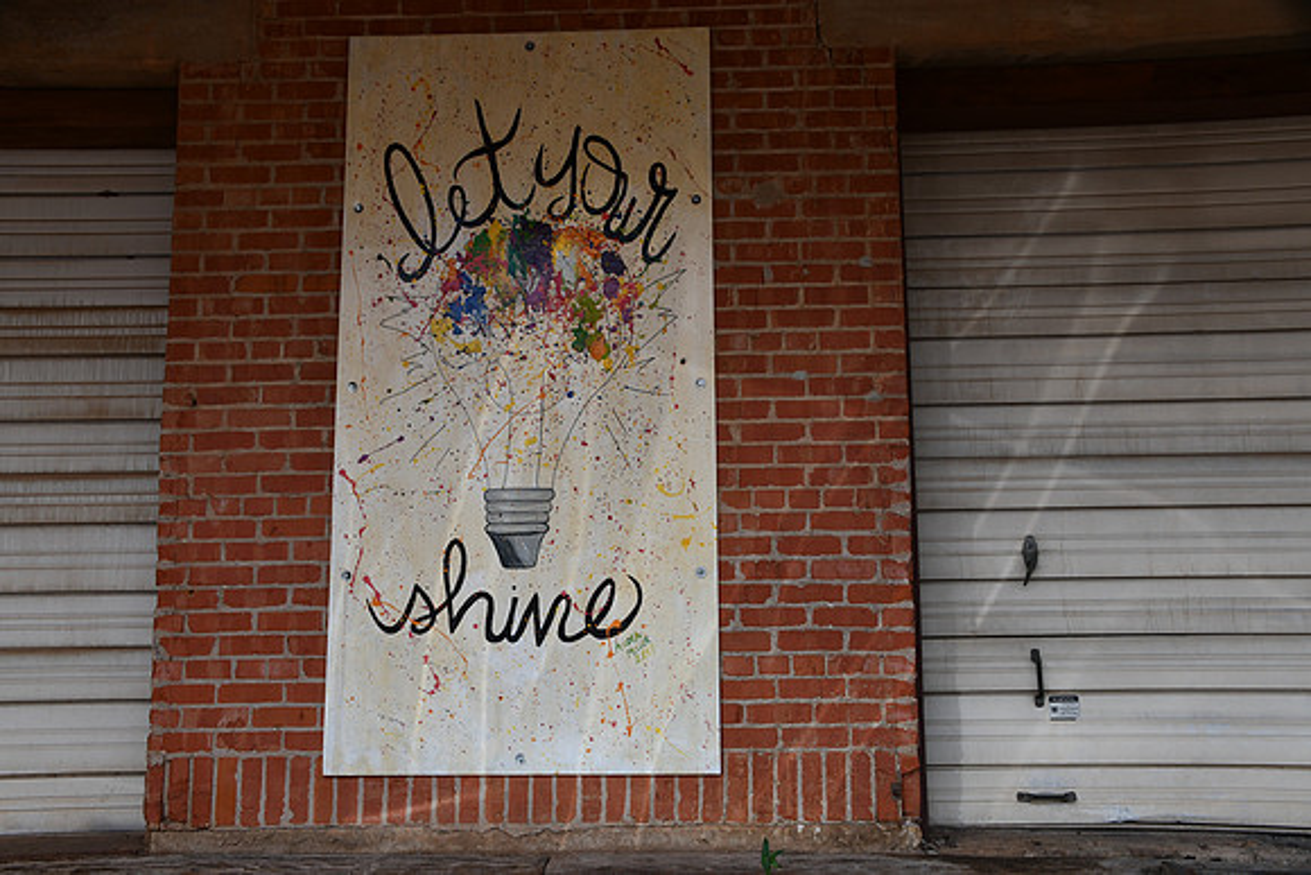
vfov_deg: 36.9
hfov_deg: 53.1
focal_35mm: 36
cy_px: 438
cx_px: 656
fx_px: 1311
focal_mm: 24
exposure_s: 1/250
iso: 110
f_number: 8
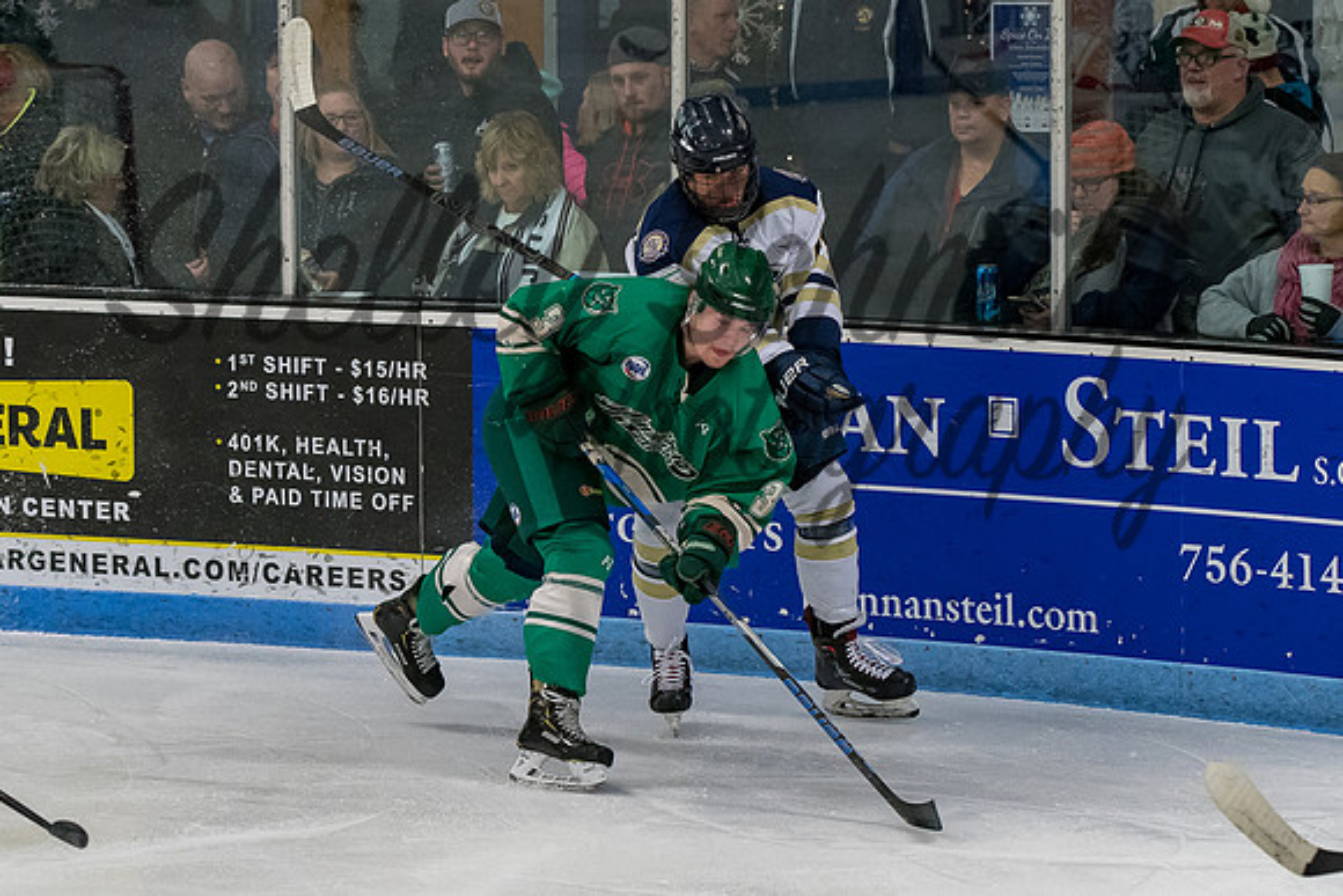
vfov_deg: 7.2
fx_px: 7153
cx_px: 647
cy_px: 366
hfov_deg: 10.7
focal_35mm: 192
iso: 2000
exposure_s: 1/800
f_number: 4
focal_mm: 95
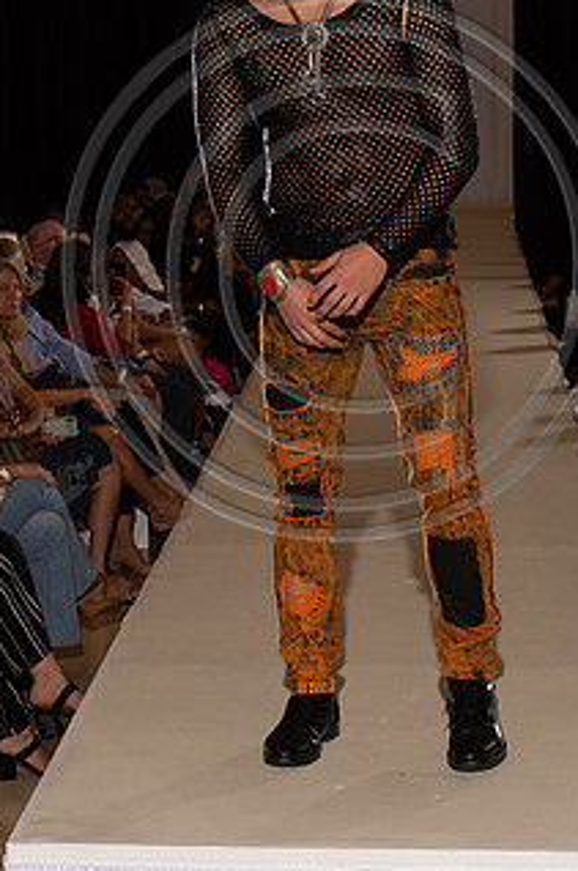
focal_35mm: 99
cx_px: 341
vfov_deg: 20.5
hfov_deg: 13.8
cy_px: 263
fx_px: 2392
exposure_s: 1/250
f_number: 9
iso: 800
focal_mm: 70
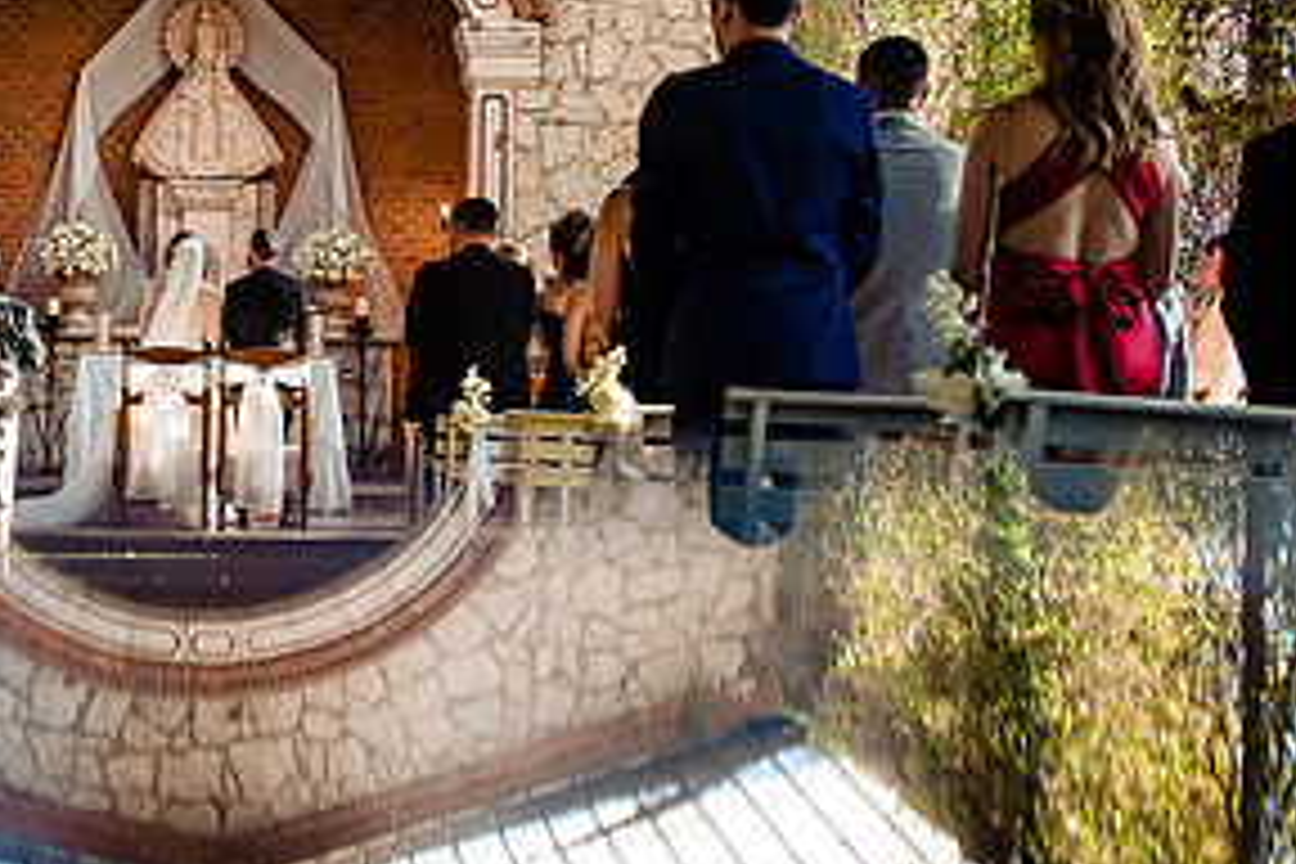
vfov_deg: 18.2
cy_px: 331
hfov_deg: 26.4
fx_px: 2700
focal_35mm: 75
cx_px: 226
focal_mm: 34
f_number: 3.5
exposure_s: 1/200
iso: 800
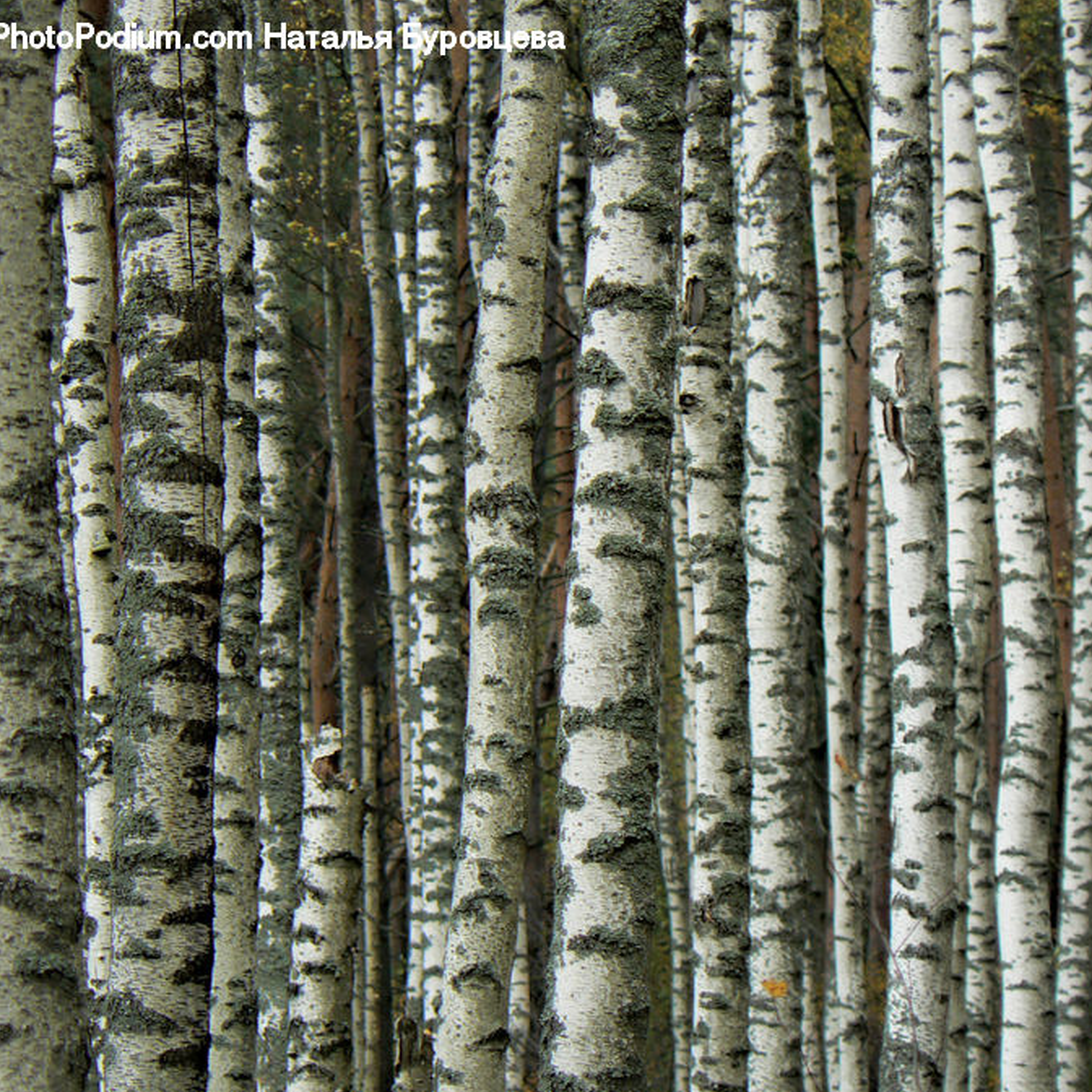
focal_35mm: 303
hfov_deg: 5.8
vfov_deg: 5.8
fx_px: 10814
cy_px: 547
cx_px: 572
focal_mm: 42.6
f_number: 4
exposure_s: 1/100
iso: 80
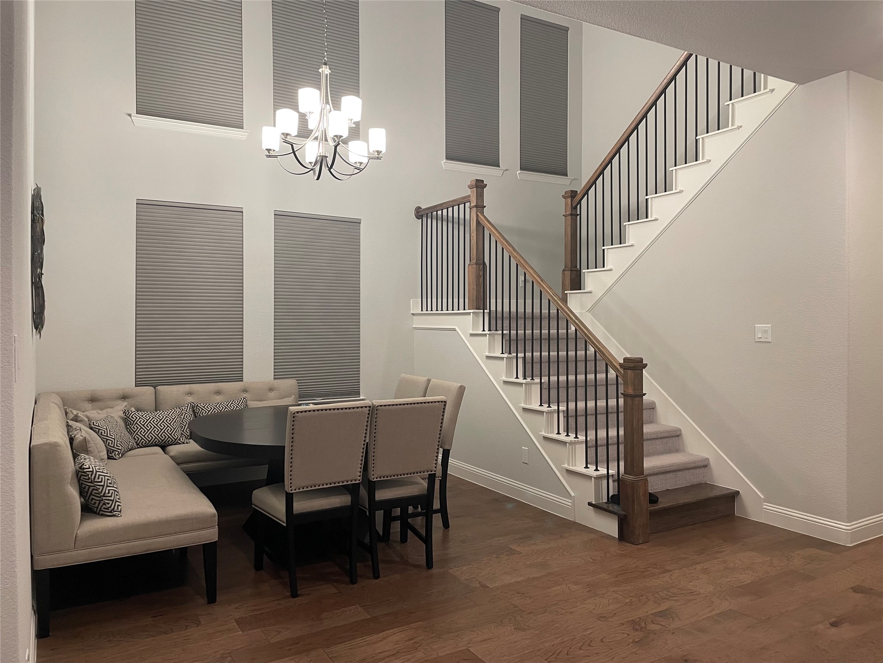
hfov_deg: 67.3
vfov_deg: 53.1
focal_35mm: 26
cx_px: 442
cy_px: 332
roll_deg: +1.1
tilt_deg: -0.1
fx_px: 663
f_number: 1.6
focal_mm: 4.2
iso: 160
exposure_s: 1/60
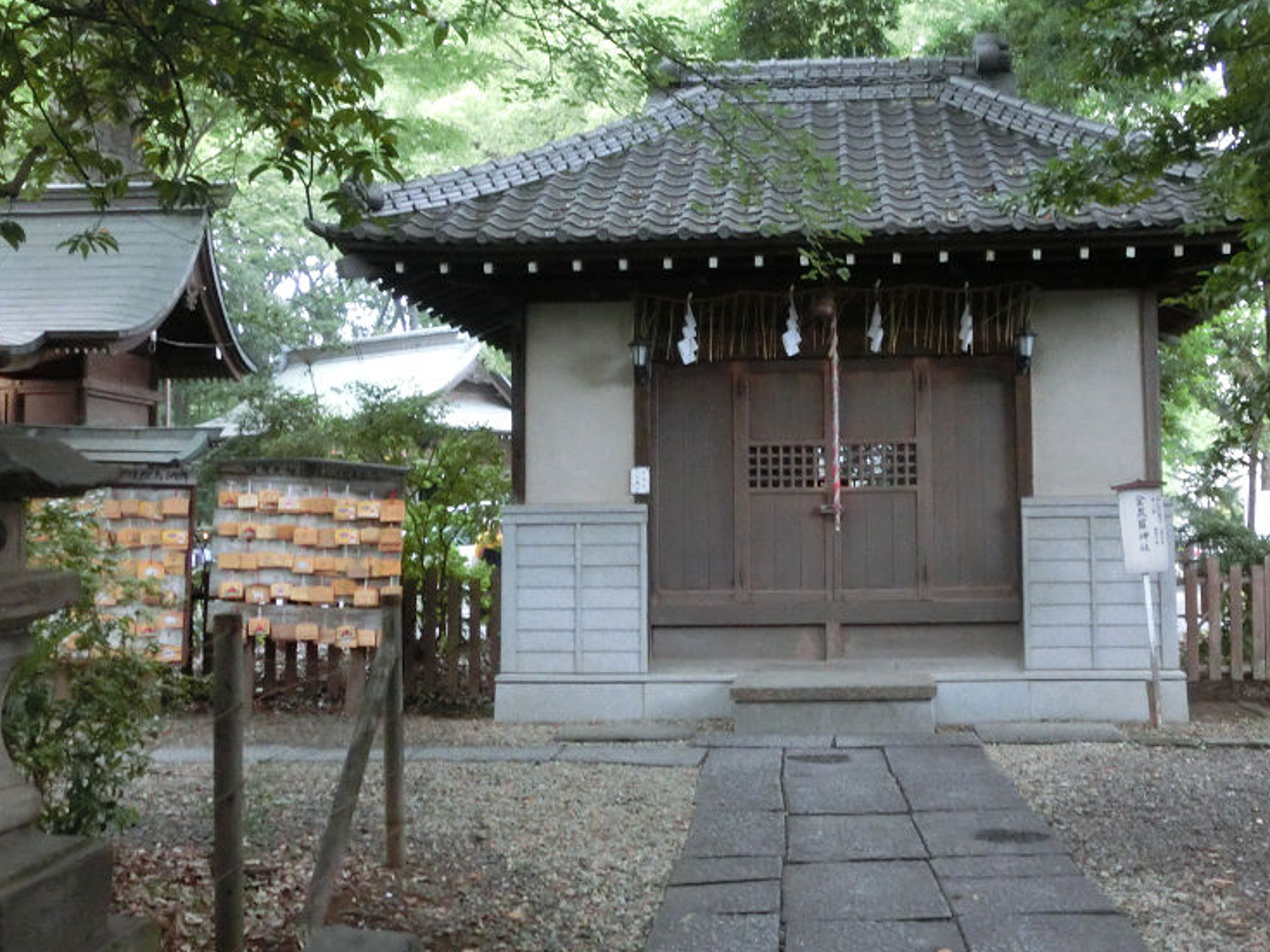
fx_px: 1431
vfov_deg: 36.8
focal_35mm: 39
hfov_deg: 47.6
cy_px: 447
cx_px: 752
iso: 800
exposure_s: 1/60
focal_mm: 5
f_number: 3
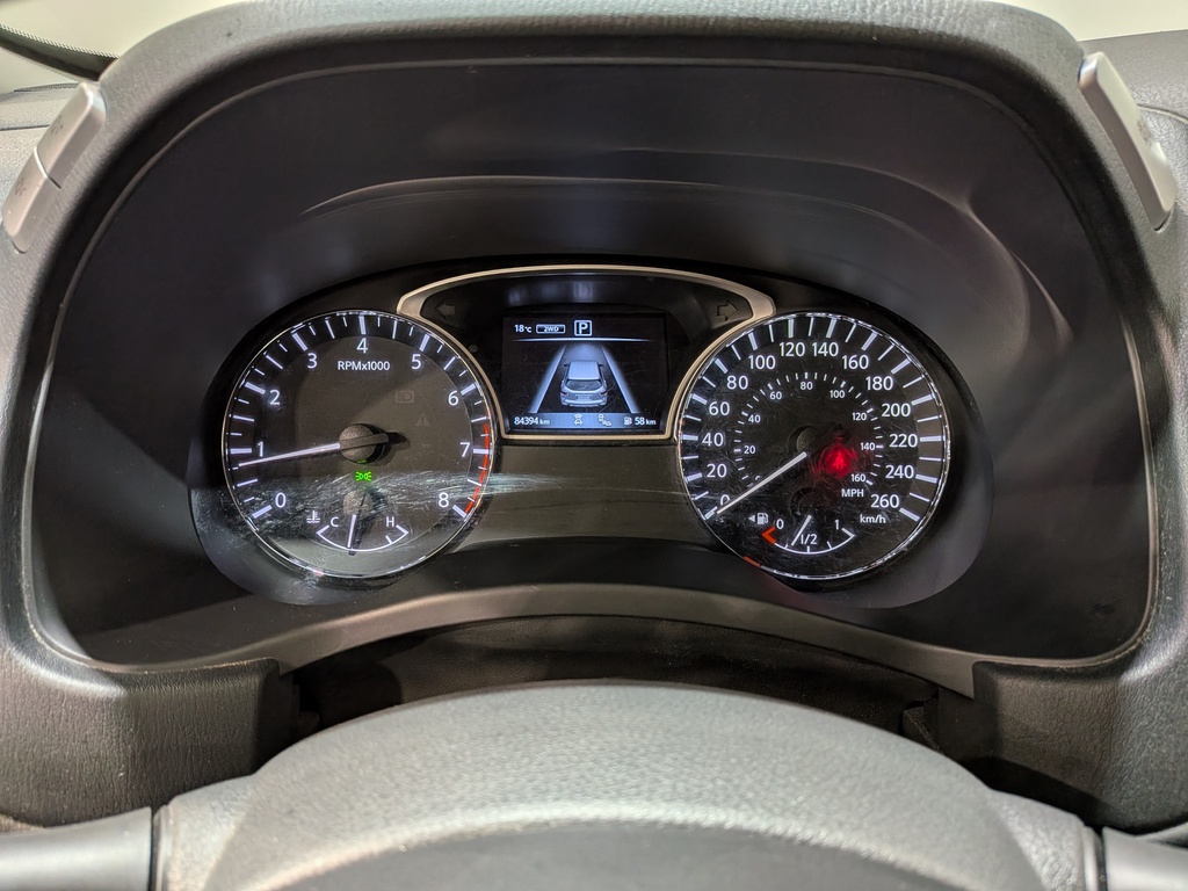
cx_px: 594
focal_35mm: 24
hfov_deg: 71.6
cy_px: 446
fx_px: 824
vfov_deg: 56.8
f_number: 1.7
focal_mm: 4.53
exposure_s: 1/60
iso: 29
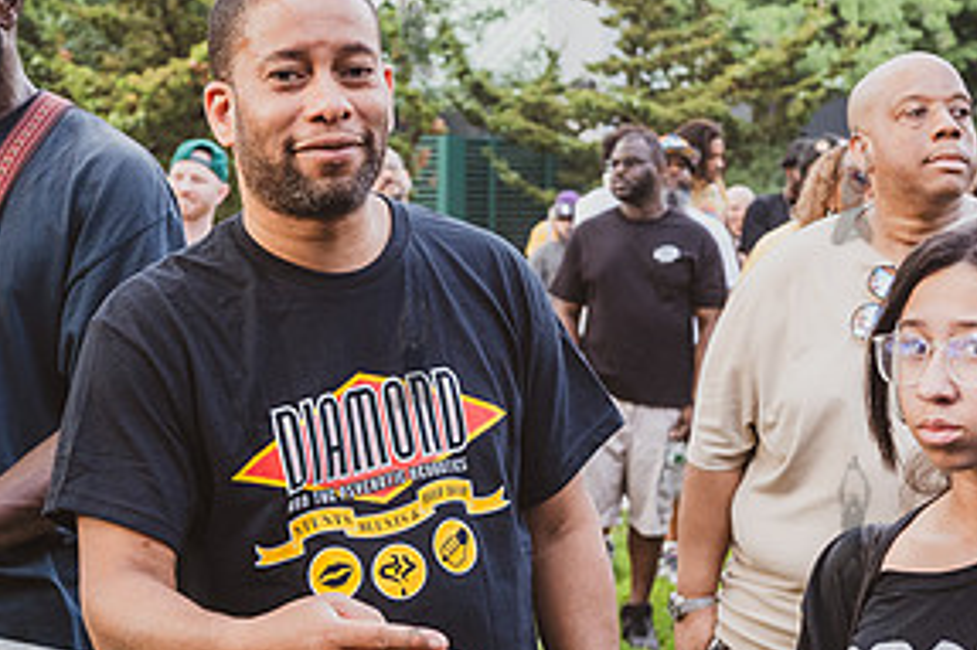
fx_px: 2224
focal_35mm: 82
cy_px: 349
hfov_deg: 24.7
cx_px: 412
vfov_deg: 16.6
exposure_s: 1/400
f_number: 4.5
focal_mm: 40
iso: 1000
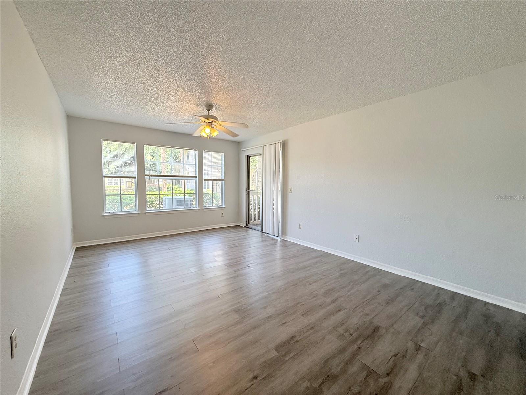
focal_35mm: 14
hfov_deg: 102.1
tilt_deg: -4.2
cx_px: 263
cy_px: 198
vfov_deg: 85.7
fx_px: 213
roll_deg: -0.8
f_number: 2.2
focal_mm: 2.22
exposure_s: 1/120
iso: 100
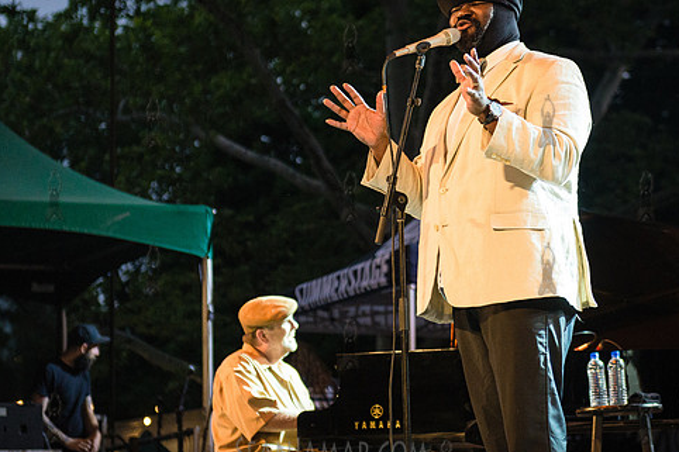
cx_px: 493
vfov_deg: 12.0
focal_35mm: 114
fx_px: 2149
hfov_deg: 17.9
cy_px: 137
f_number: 3.2
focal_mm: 70
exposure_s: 1/500
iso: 2000
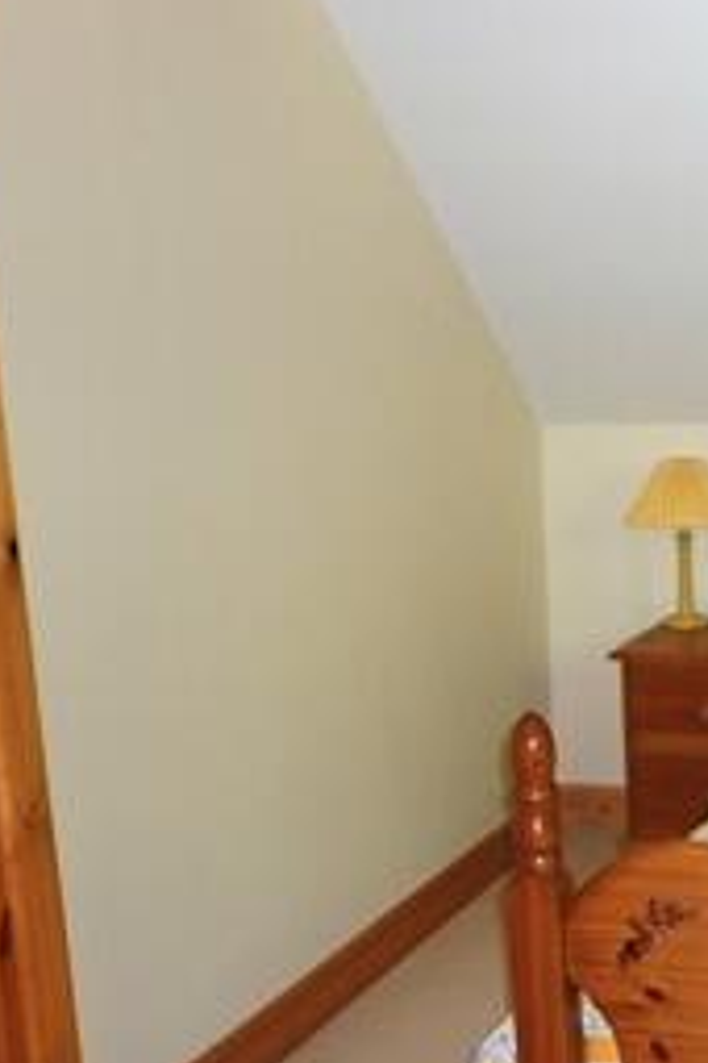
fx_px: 1681
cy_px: 677
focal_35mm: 57
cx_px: 858
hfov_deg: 21.9
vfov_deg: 34.8
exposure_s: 1/30
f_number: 2.8
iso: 100
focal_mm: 5
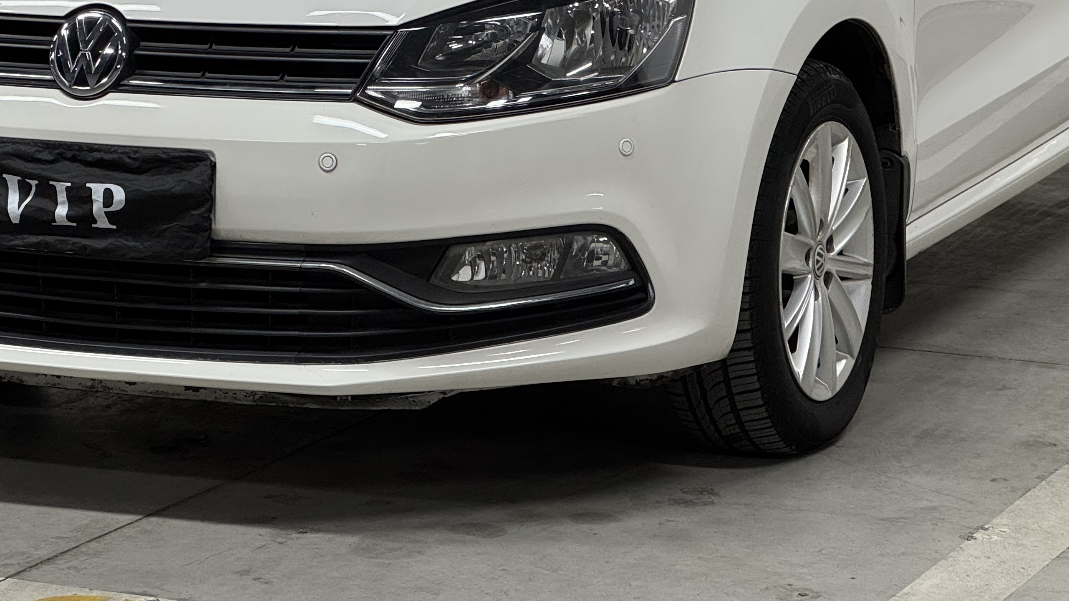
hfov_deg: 16.3
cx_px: 492
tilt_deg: -5.8
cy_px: 8
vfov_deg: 9.1
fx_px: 3742
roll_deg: -0.1
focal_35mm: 132
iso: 125
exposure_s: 1/50
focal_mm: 9
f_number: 2.8
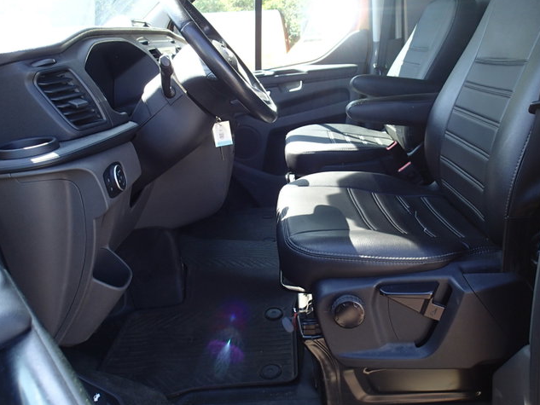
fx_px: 468
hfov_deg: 59.9
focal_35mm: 30
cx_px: 281
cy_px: 165
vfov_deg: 46.6
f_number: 2.8
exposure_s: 1/100
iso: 100
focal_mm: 4.5
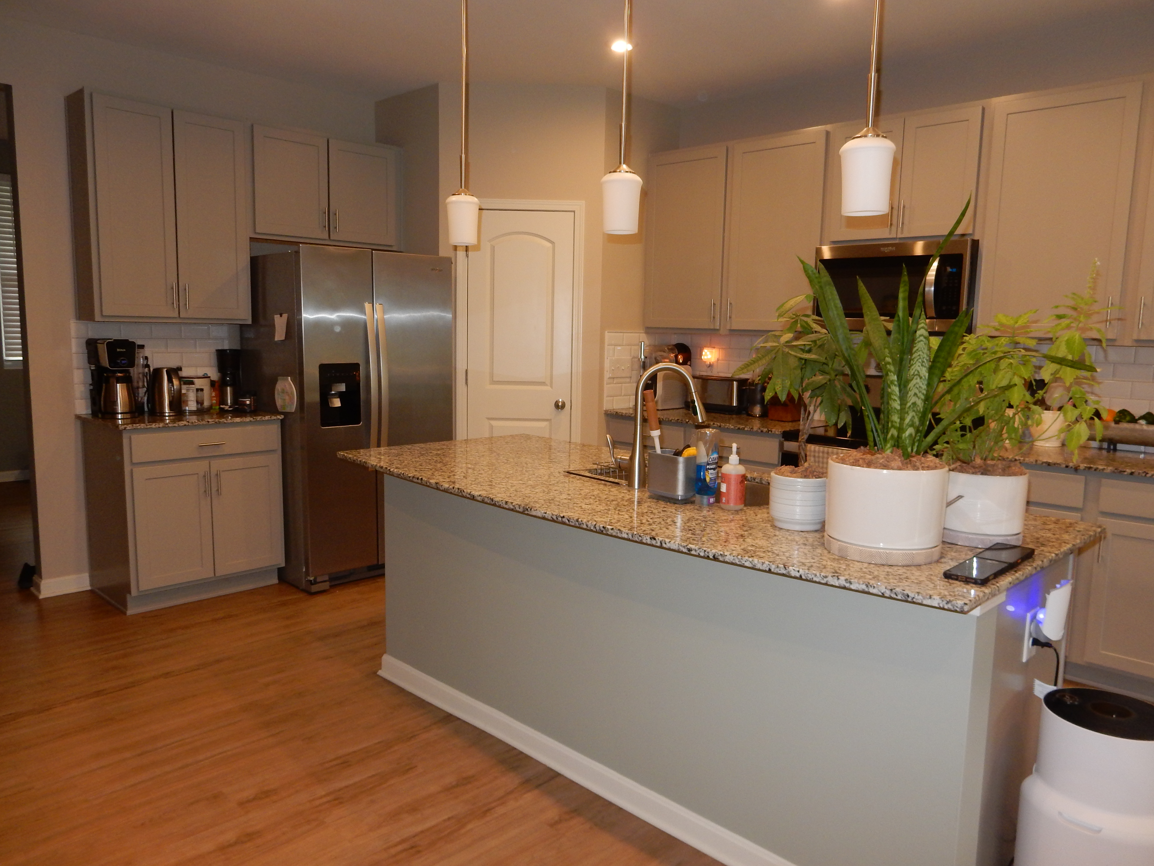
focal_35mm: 25
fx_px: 833
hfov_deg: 69.4
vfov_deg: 54.9
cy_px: 433
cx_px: 577
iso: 200
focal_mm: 4.5
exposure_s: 1/30
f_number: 3.7
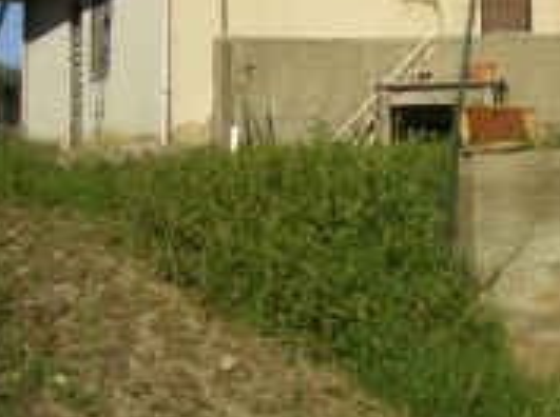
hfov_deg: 25.4
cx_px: 479
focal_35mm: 75
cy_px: 27
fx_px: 1211
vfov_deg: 19.2
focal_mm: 6.2
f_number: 4.3
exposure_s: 1/2000
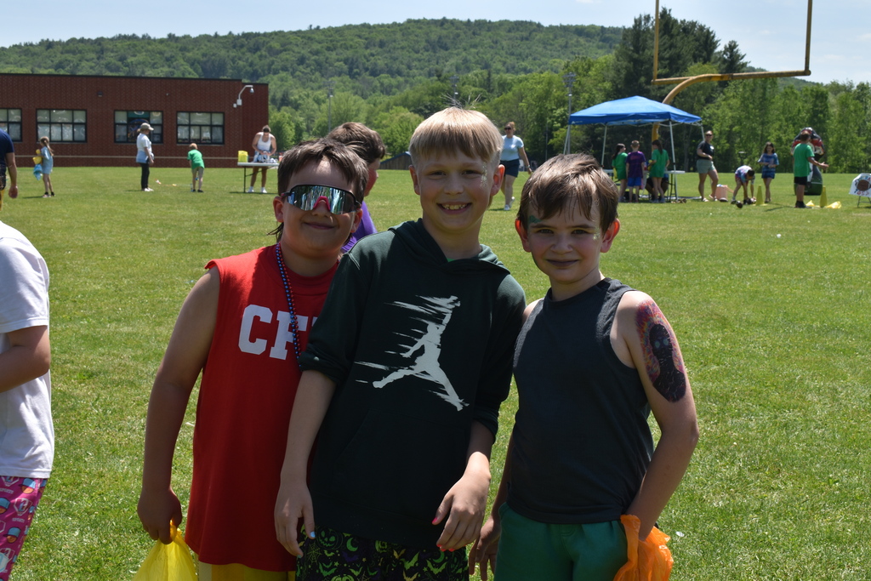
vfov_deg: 23.8
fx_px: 1379
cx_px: 436
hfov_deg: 35.0
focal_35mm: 57
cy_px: 290
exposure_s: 1/160
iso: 100
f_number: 14
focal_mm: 38
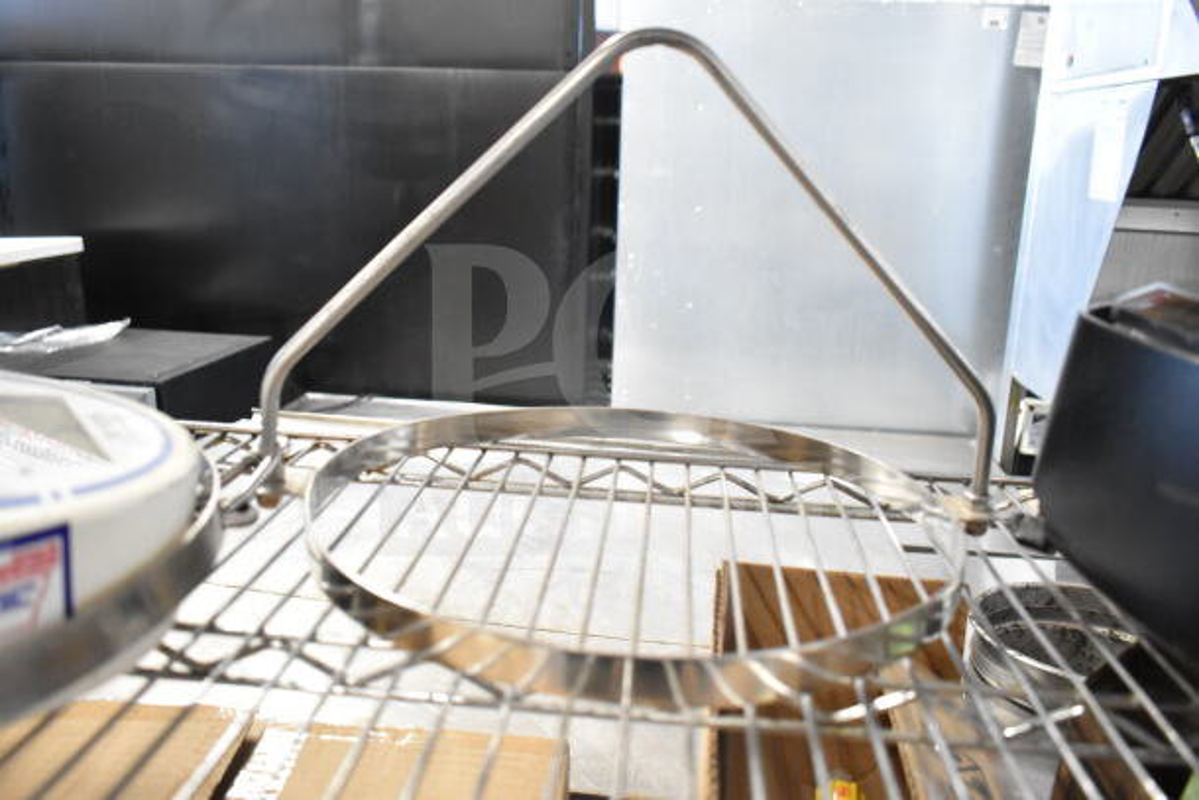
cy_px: 400
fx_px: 999
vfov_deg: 43.6
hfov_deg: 61.9
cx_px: 600
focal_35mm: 30
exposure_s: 1/30
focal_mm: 20
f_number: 3.5
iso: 2800
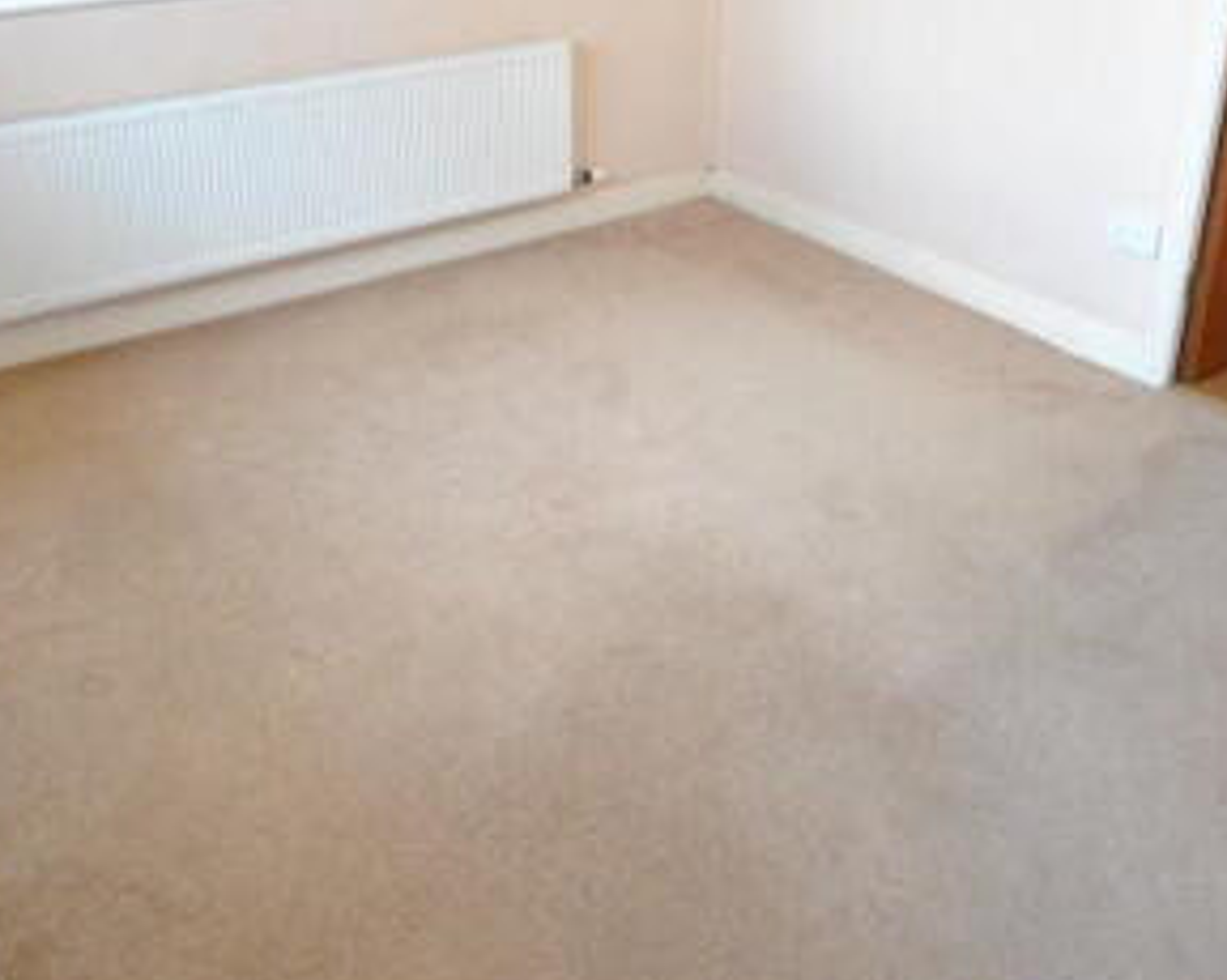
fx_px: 1161
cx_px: 590
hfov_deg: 55.7
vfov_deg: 43.7
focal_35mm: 32
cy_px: 202
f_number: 4
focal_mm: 10
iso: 400
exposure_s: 1/10
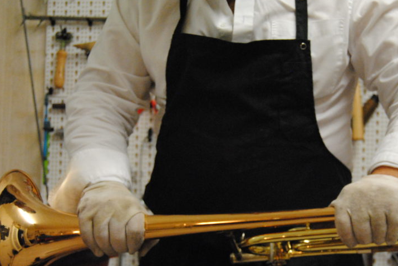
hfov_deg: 27.6
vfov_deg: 18.7
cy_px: 178
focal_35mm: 73
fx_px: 808
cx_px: 243
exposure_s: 1/100
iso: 1600
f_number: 4.5
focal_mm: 34
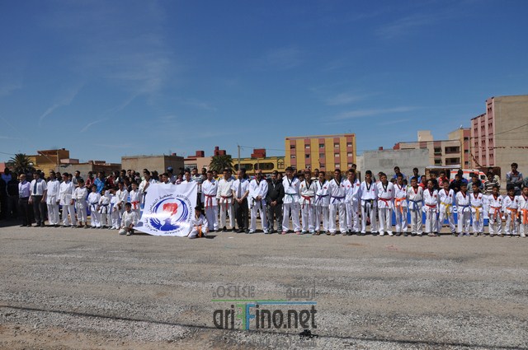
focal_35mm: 27
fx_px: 395
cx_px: 264
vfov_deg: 47.8
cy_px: 175
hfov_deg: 67.4
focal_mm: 18
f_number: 8
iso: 280
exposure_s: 1/2000
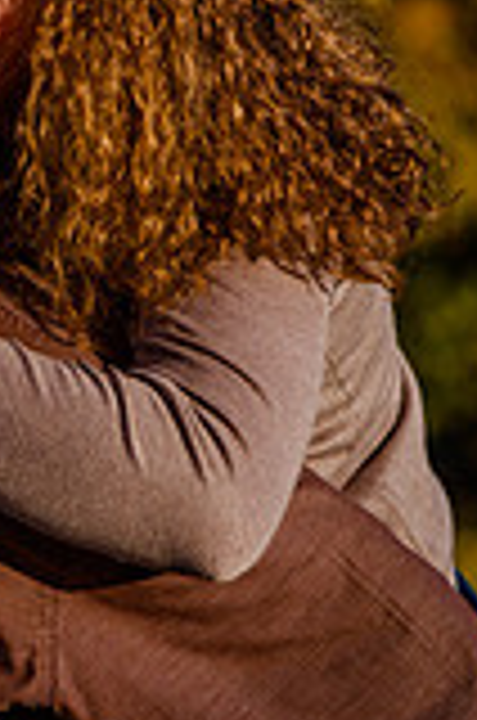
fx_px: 5908
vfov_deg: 7.0
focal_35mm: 296
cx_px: -117
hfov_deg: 4.6
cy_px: 320
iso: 100
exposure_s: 1/800
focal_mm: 105
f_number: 4.5
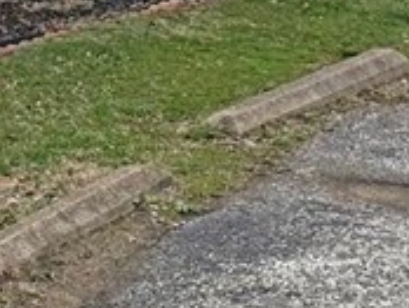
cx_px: -444
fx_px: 1668
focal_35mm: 141
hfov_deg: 12.2
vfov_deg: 10.0
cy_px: -256
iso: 100
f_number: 1.78
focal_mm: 6.76
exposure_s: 1/7353
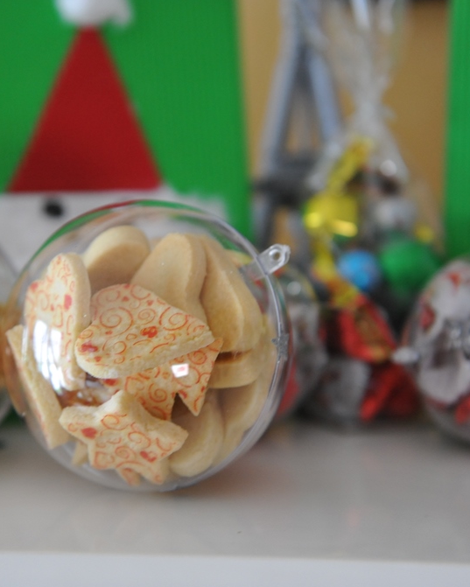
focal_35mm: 63
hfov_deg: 24.1
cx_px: 145
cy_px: 296
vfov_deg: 30.0
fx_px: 1095
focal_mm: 44
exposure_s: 1/30
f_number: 2.8
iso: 2000
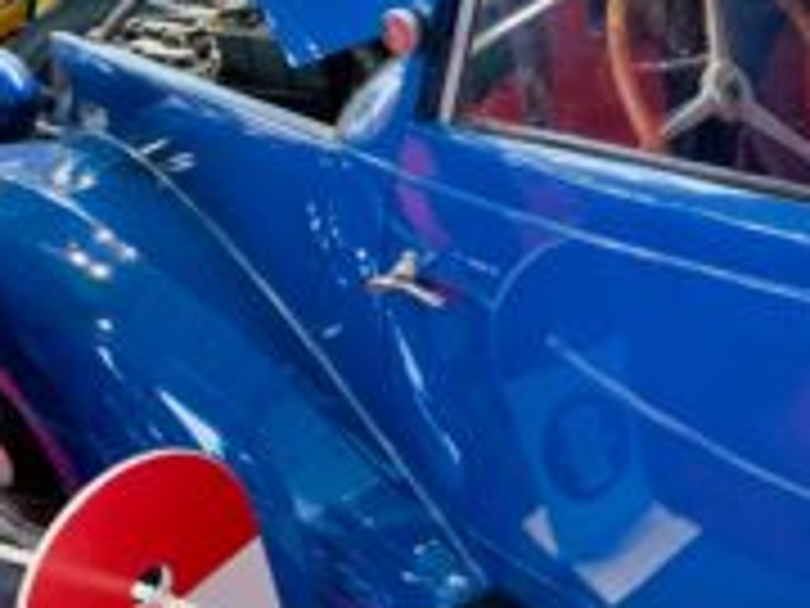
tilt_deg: -27.4
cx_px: 720
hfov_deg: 34.8
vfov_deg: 28.0
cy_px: 279
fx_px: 1217
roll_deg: +2.9
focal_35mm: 52
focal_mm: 4.25
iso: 250
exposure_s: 1/50
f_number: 1.8
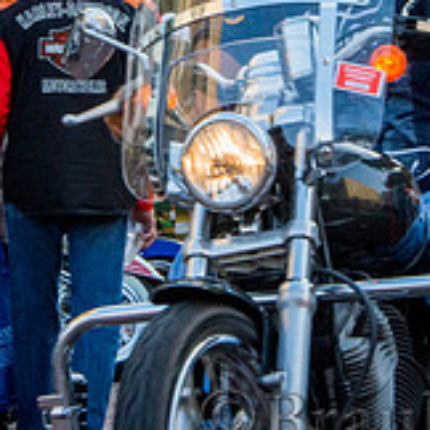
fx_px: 3949
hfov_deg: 6.2
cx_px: 265
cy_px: -15
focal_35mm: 281
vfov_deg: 6.2
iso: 1600
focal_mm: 90
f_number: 22
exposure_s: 1/160
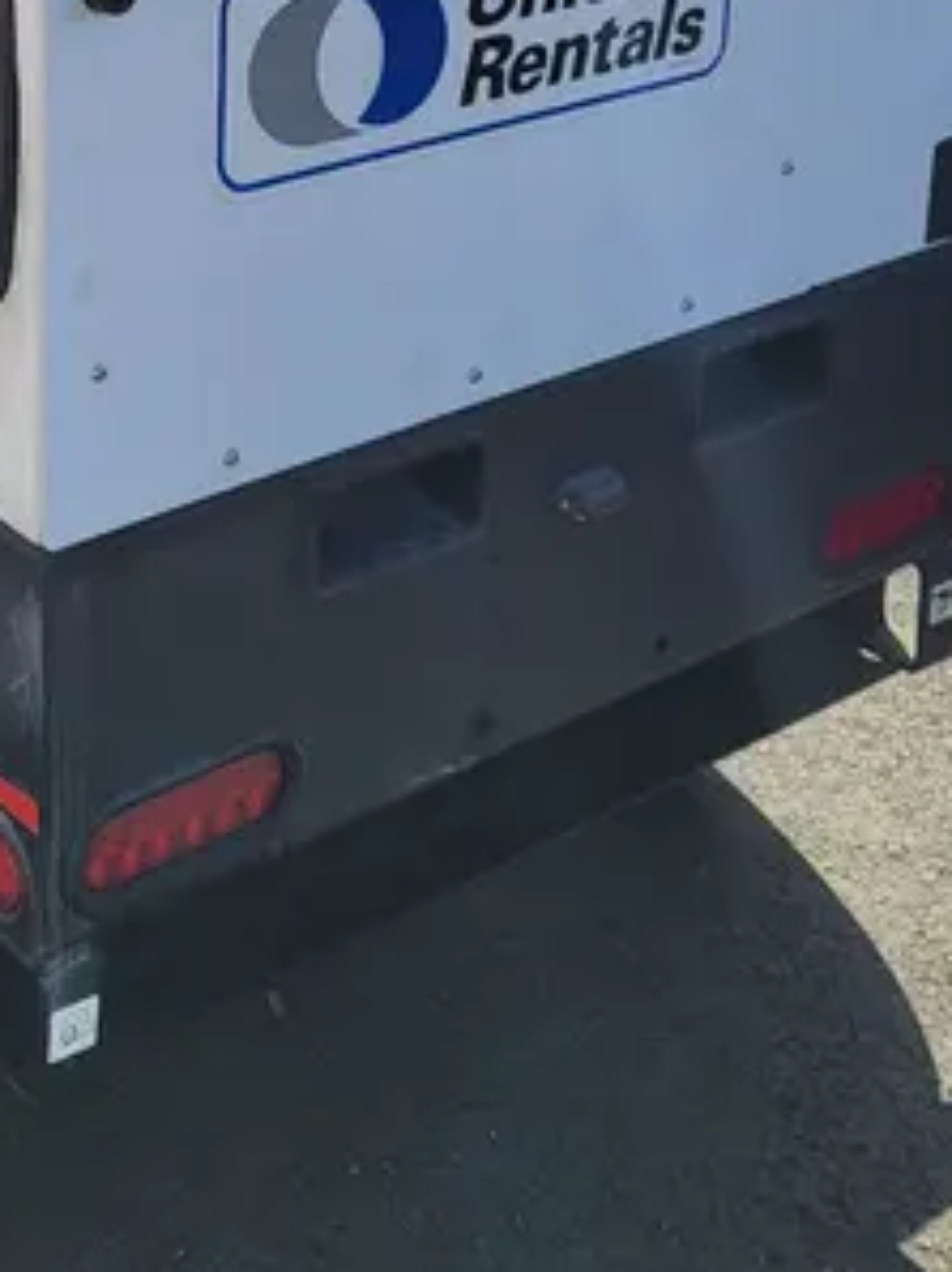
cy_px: -36
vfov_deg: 28.2
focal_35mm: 64
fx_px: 2350
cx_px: 120
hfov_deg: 22.4
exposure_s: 1/2054
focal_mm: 5.4
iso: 40
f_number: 1.8
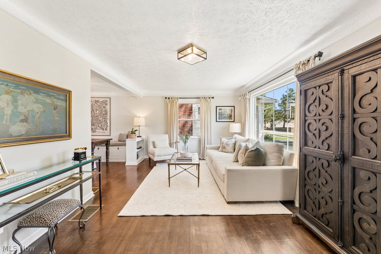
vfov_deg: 81.2
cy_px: 127
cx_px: 190
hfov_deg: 104.3
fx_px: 148
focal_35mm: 14
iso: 200
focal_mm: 14
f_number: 8
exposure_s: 1/15
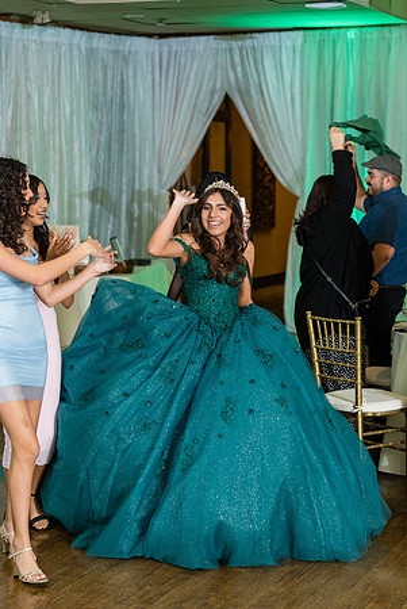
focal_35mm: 70
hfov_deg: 19.5
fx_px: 1184
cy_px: 304
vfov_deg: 28.8
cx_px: 204
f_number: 2.8
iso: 1600
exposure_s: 1/250
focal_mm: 70
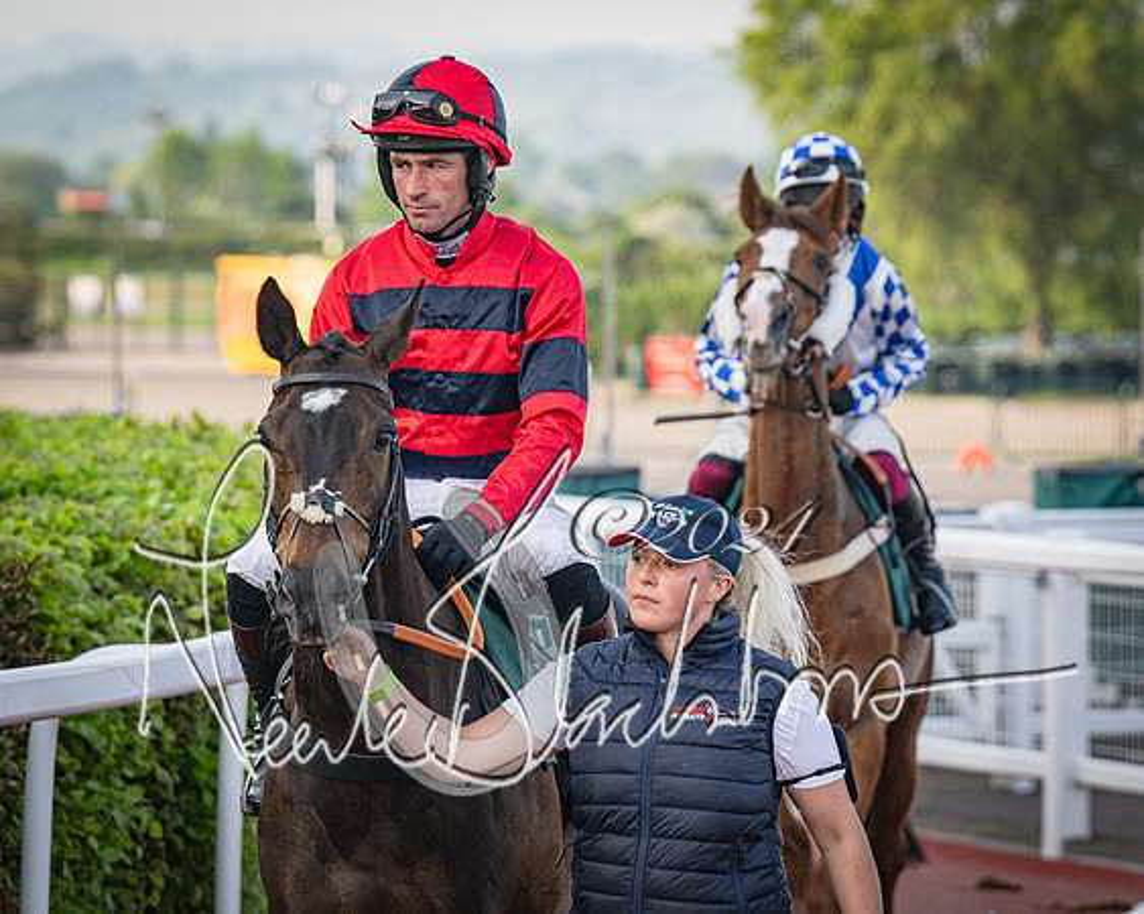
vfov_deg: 4.5
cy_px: 412
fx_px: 11534
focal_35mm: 341
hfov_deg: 5.7
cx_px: 623
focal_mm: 180
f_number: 5
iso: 400
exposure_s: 1/800
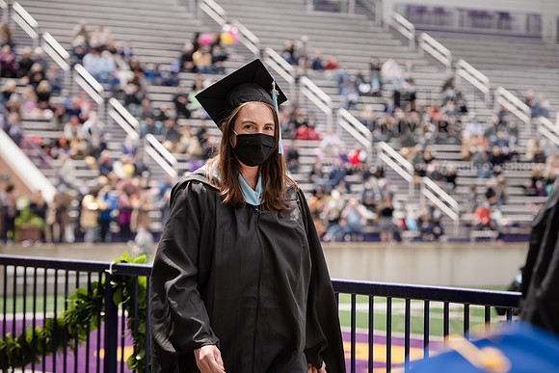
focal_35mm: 125
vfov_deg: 11.0
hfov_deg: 16.4
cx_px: 280
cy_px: 186
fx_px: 1941
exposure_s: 1/640
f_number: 5.6
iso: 400
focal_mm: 125
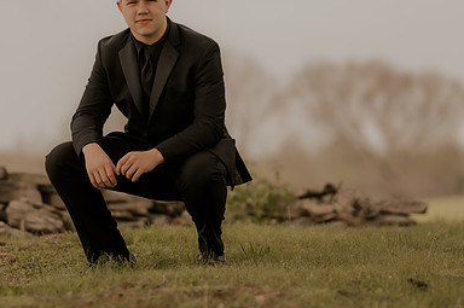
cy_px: 87
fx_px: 2472
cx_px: 170
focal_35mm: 192
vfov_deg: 7.1
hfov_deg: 10.7
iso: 160
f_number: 1.4
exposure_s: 1/2500
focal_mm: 85
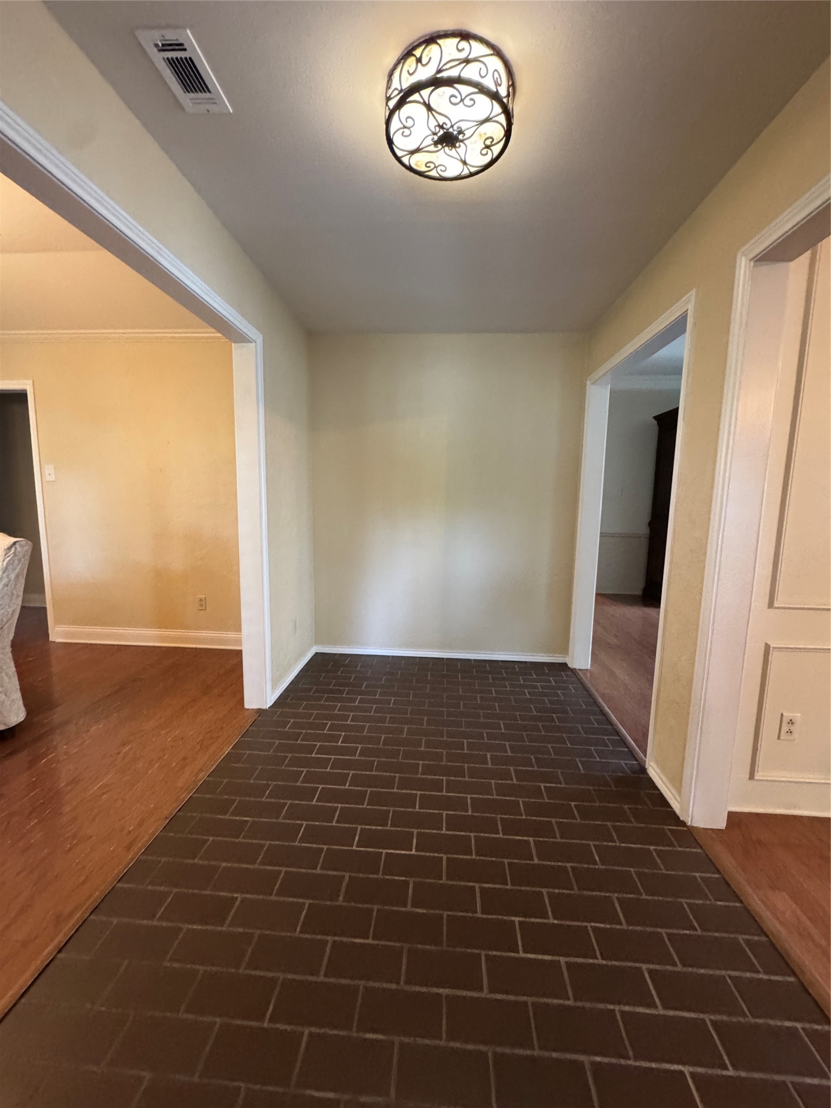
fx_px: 448
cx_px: 416
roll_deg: -0.2
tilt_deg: -6.5
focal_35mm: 14
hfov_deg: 85.7
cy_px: 554
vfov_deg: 102.1
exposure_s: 1/60
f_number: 2.2
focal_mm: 2.22
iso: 800
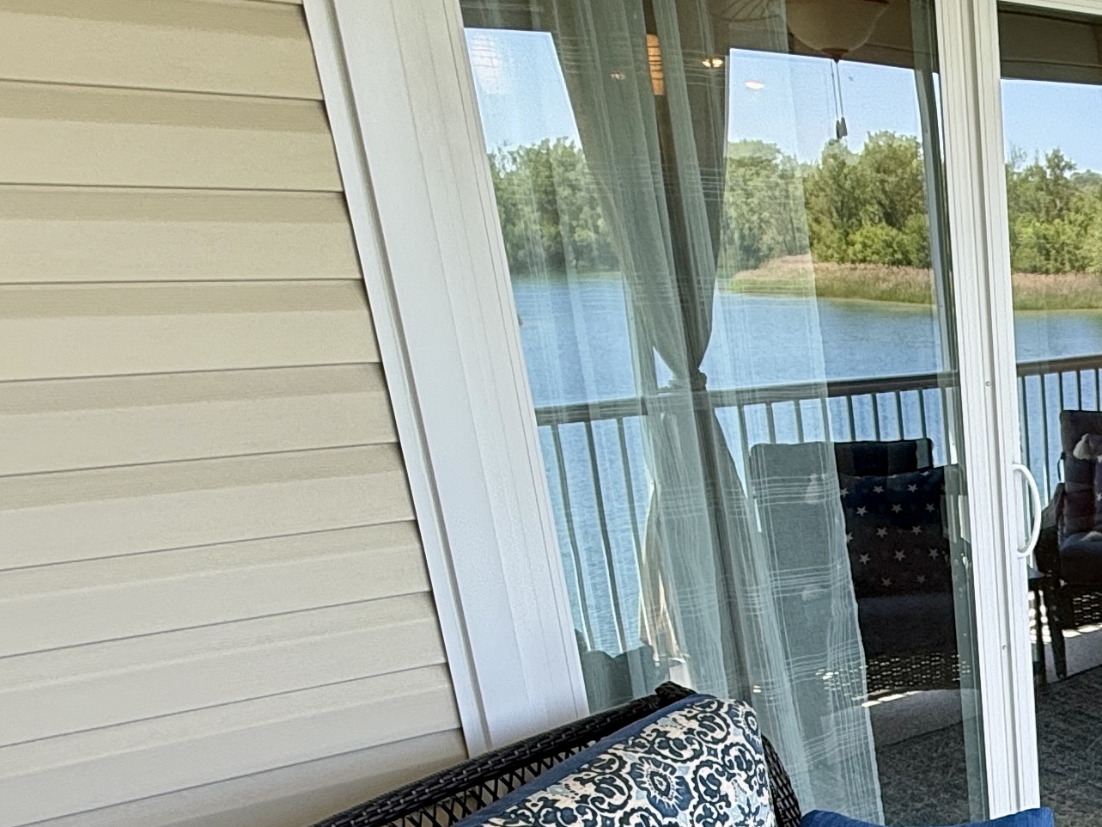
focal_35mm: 44
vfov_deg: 31.0
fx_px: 1401
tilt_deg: -22.2
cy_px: 783
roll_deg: -0.5
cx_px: 1246
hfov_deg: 35.8
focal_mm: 2.22
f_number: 2.2
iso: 80
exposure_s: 1/99
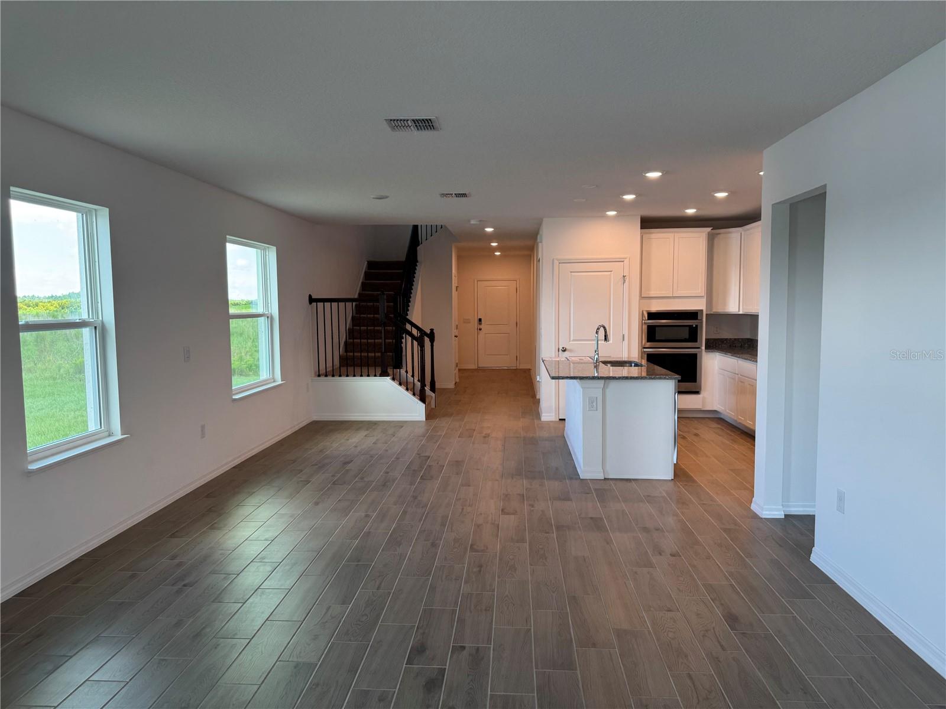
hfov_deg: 71.6
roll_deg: +0.4
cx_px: 473
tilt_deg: -5.2
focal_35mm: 24
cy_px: 354
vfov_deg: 56.8
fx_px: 656
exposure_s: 1/120
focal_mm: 6.76
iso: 80
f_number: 1.78
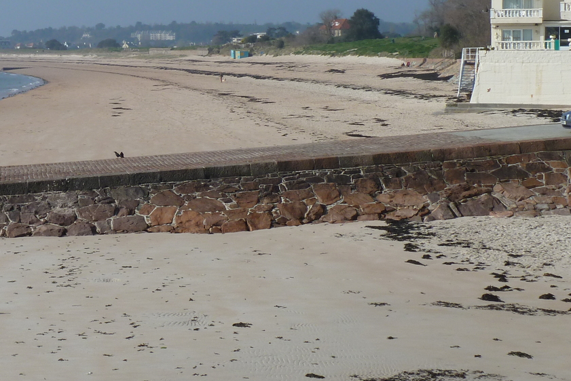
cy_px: 105
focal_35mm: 95
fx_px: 1507
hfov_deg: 20.9
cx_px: 35
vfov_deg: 14.4
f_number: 5.6
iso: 80
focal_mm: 7.9
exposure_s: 1/500
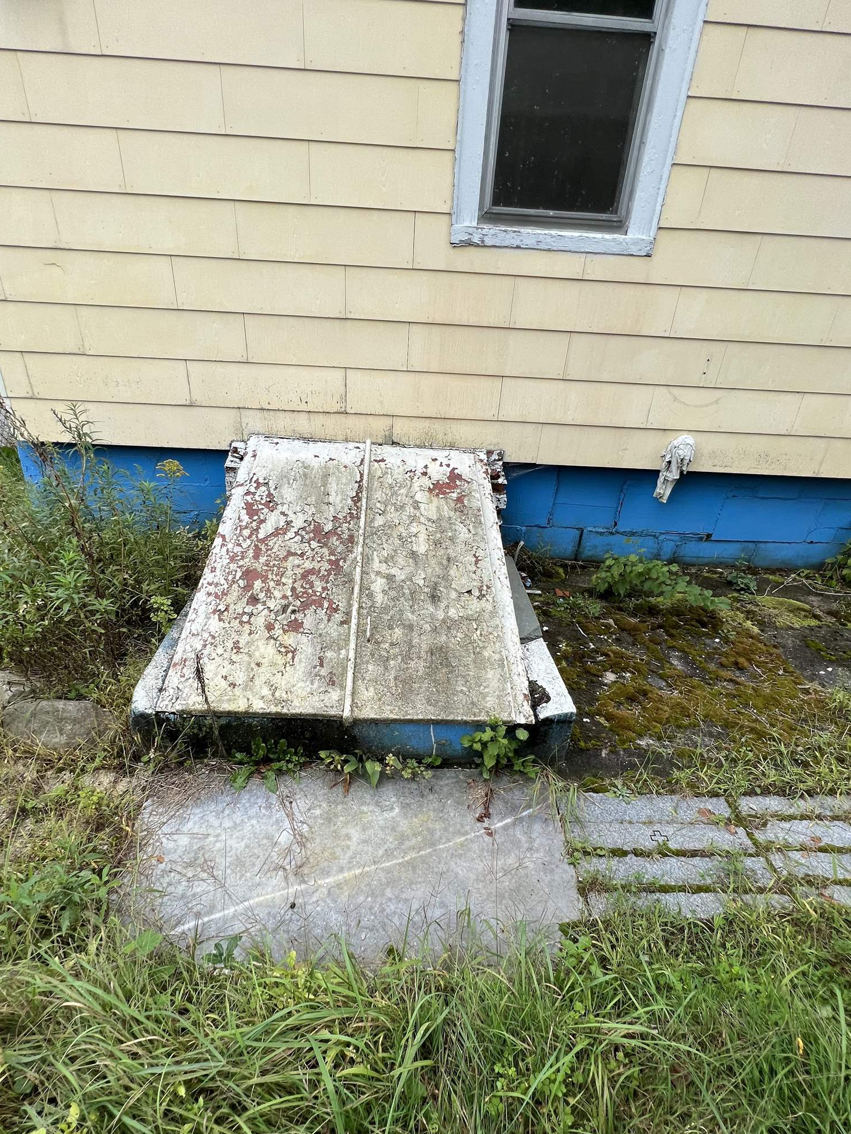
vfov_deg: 97.9
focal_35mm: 15
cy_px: 617
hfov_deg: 81.7
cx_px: 404
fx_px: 492
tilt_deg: -29.8
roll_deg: -4.0
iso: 32
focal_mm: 1.57
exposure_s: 1/455
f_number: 1.8
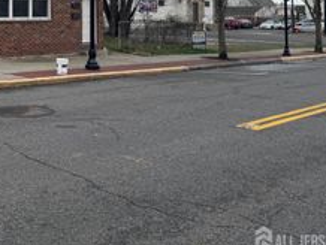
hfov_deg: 32.3
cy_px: -17
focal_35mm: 55
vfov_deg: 24.9
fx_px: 519
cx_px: 4
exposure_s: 1/1721
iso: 80
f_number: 1.78
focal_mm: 6.76
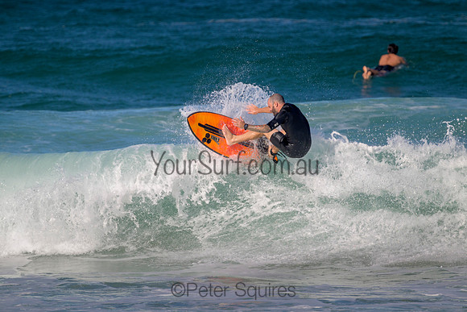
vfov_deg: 1.7
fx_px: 10380
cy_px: 156
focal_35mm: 800
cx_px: 234
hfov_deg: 2.6
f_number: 11
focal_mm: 800
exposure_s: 1/2000
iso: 800
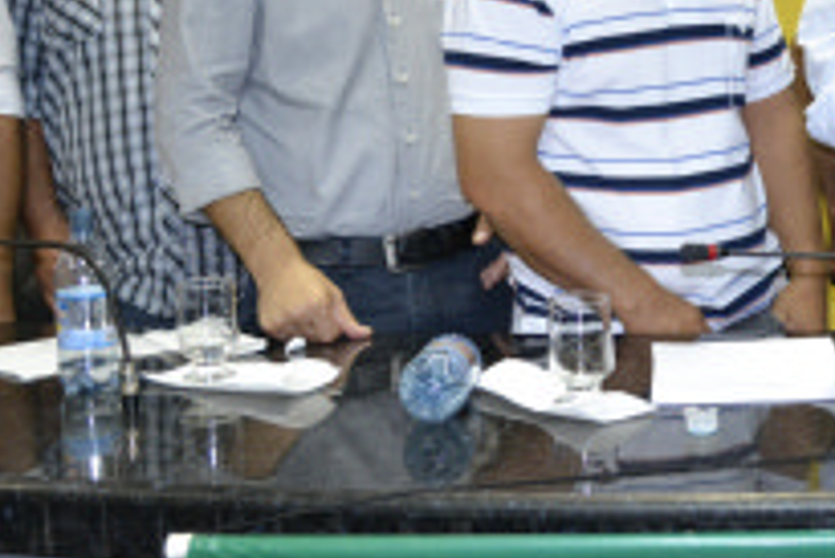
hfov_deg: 27.1
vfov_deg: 18.2
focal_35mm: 73
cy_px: 6
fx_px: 1694
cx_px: 676
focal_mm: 20
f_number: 3.8
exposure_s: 1/60
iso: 1800
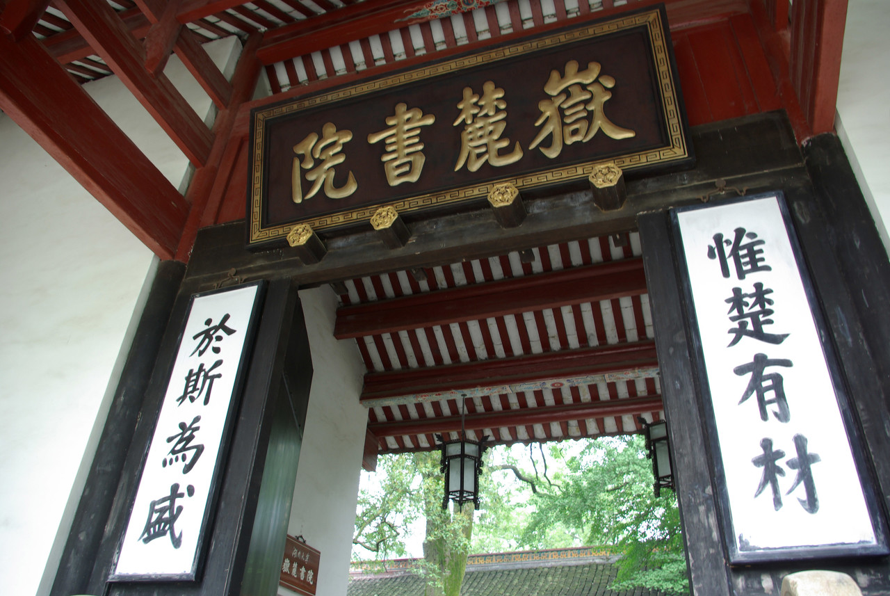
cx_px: 445
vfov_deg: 48.1
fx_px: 668
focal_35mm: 27
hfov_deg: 67.3
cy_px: 298
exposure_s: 1/8
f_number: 7.1
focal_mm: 18
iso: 100
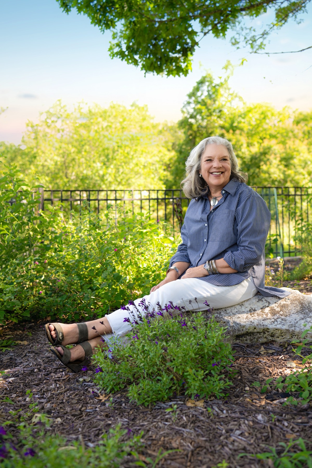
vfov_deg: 54.4
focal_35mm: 35
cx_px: 156
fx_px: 455
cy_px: 234
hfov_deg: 37.9
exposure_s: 1/400
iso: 160
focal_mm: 35
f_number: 2.8
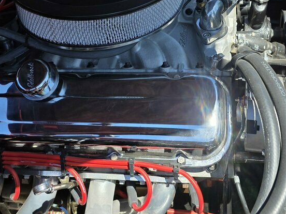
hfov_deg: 38.2
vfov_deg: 27.7
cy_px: 11
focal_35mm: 50
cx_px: 151
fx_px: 413
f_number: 1.7
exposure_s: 1/2937
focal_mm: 6.3
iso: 80
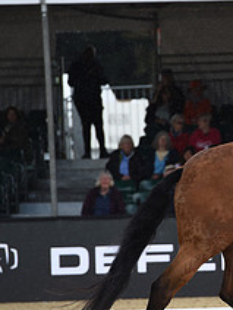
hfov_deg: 2.8
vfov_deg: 3.8
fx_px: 4730
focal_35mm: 527
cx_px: 390
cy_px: 149
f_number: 5
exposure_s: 1/1250
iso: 640
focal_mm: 200
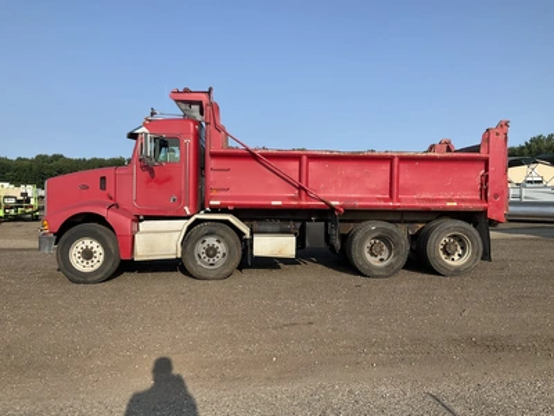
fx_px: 464
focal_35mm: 29
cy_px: 208
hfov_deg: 61.7
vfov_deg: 48.2
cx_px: 277
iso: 25
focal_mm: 3
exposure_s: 1/1490
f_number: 1.8
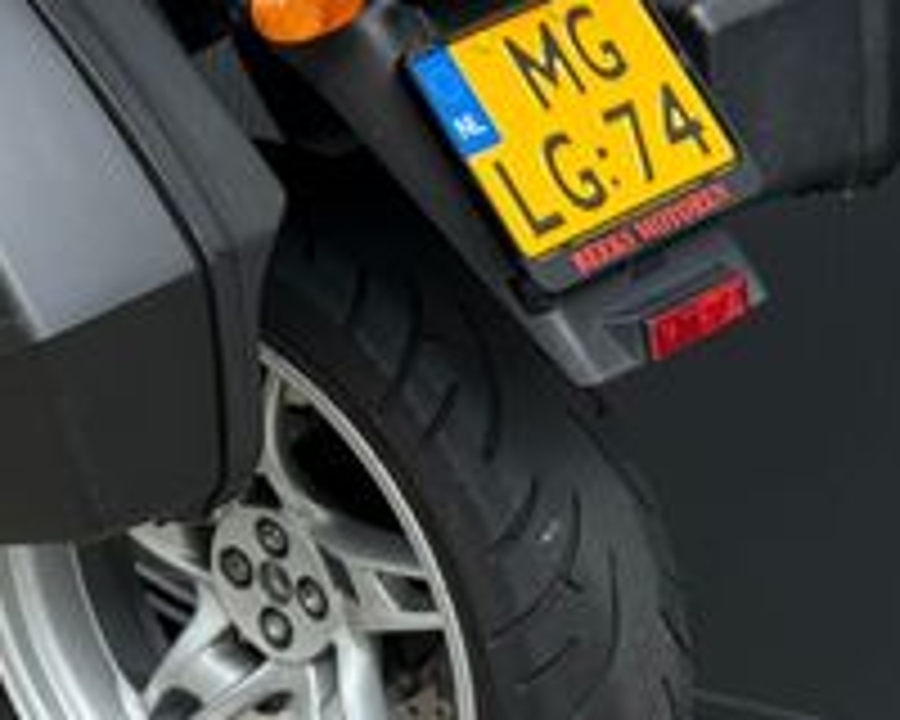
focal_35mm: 150
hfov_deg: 12.5
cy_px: 0
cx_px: -225
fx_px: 3995
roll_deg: -1.7
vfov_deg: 10.2
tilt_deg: -2.5
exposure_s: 1/1795
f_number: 1.78
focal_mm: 6.76
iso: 100
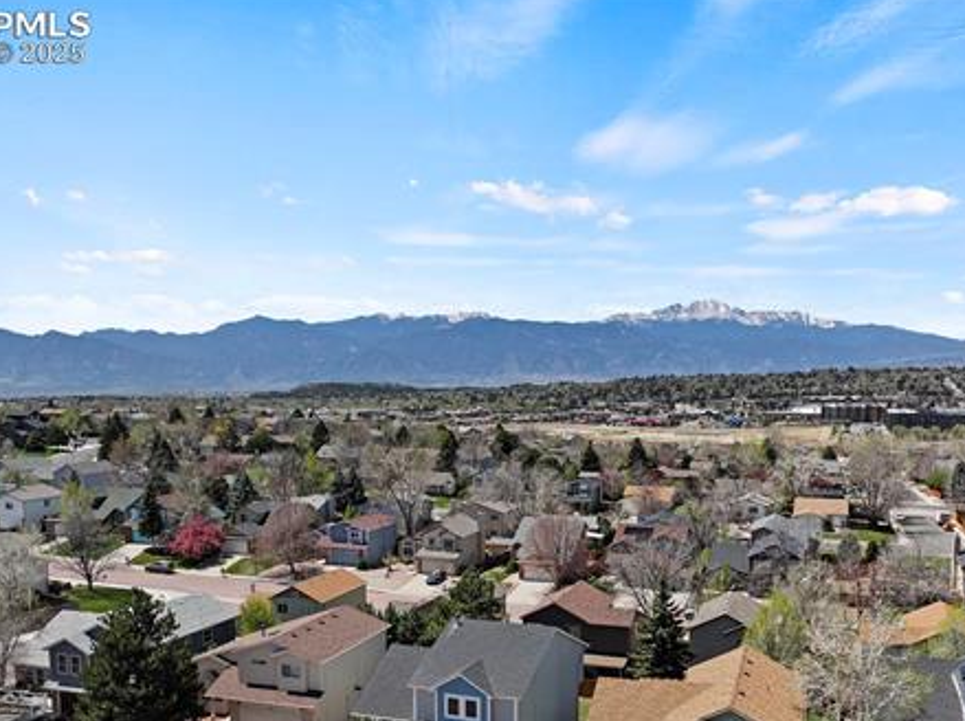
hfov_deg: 52.6
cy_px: 513
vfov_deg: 39.8
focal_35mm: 35
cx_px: 519
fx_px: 974
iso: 100
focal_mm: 12.29
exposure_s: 1/40
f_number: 2.8
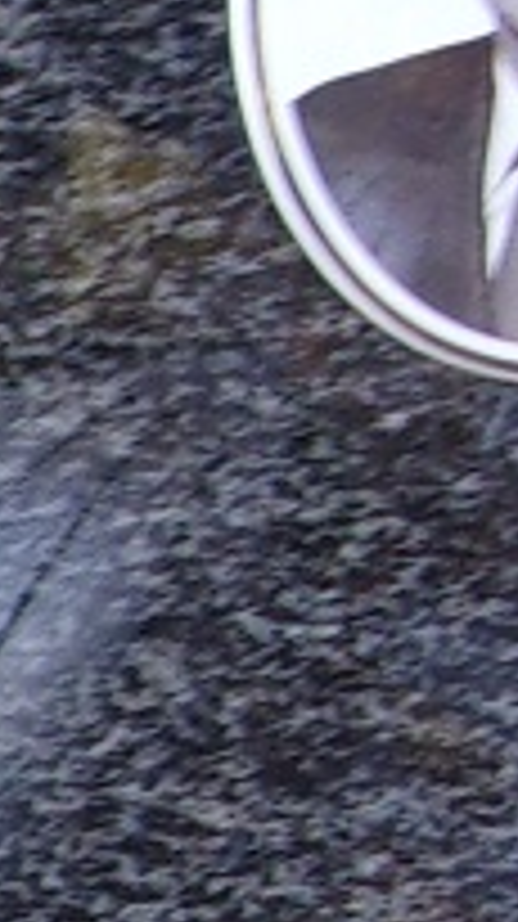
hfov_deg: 5.3
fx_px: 5041
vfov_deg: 10.2
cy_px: 1334
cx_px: -1448
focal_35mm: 206
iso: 80
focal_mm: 5.1
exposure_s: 1/34
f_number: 3.9
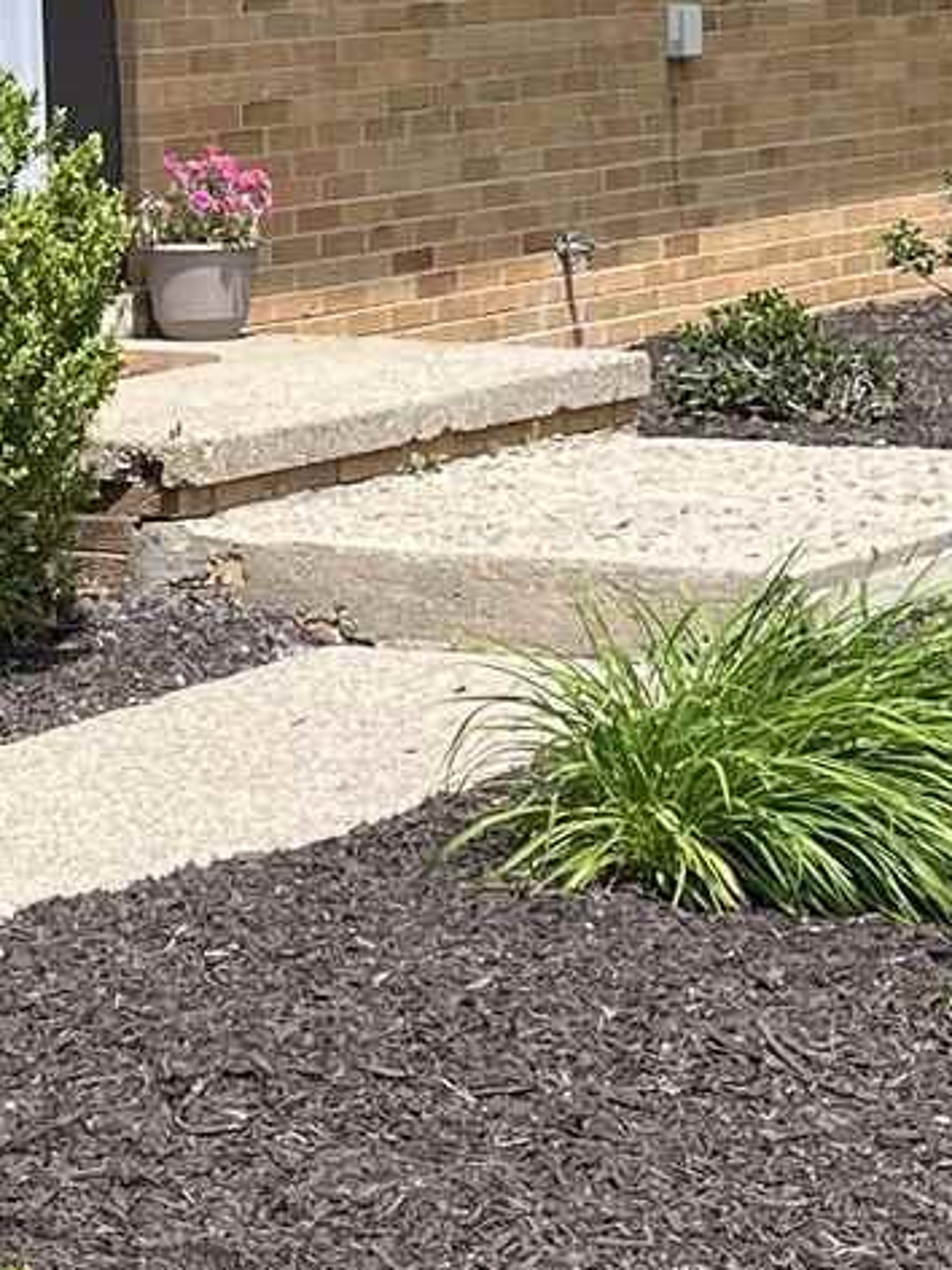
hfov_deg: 11.5
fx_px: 4657
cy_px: 449
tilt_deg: -7.2
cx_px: -94
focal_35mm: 127
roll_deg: +2.3
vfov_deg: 15.5
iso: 50
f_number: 1.6
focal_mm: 5.1
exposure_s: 1/1422
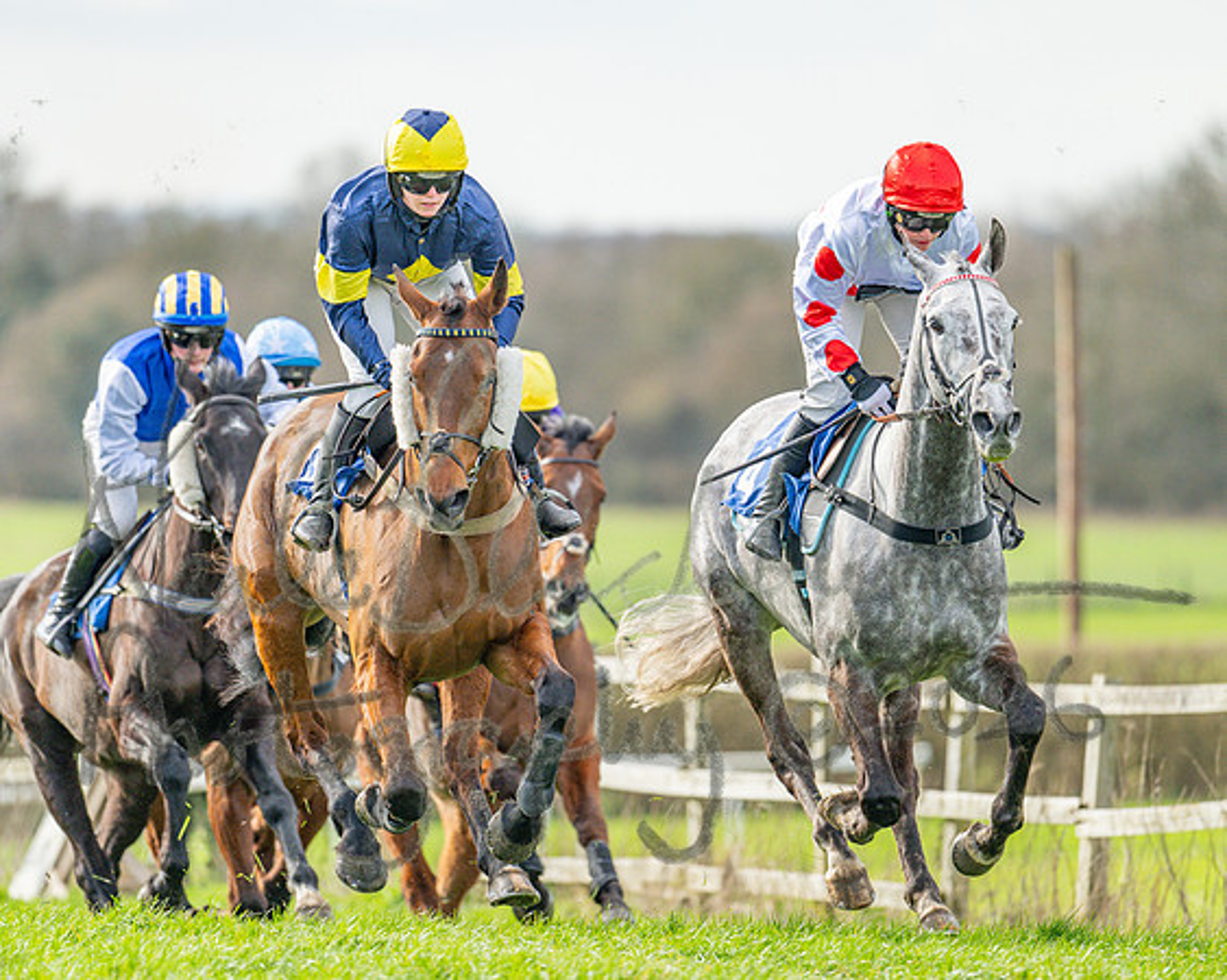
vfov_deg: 3.0
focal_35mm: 516
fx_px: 18733
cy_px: 419
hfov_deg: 3.8
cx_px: 612
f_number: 4.5
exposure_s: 1/1600
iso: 500
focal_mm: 400
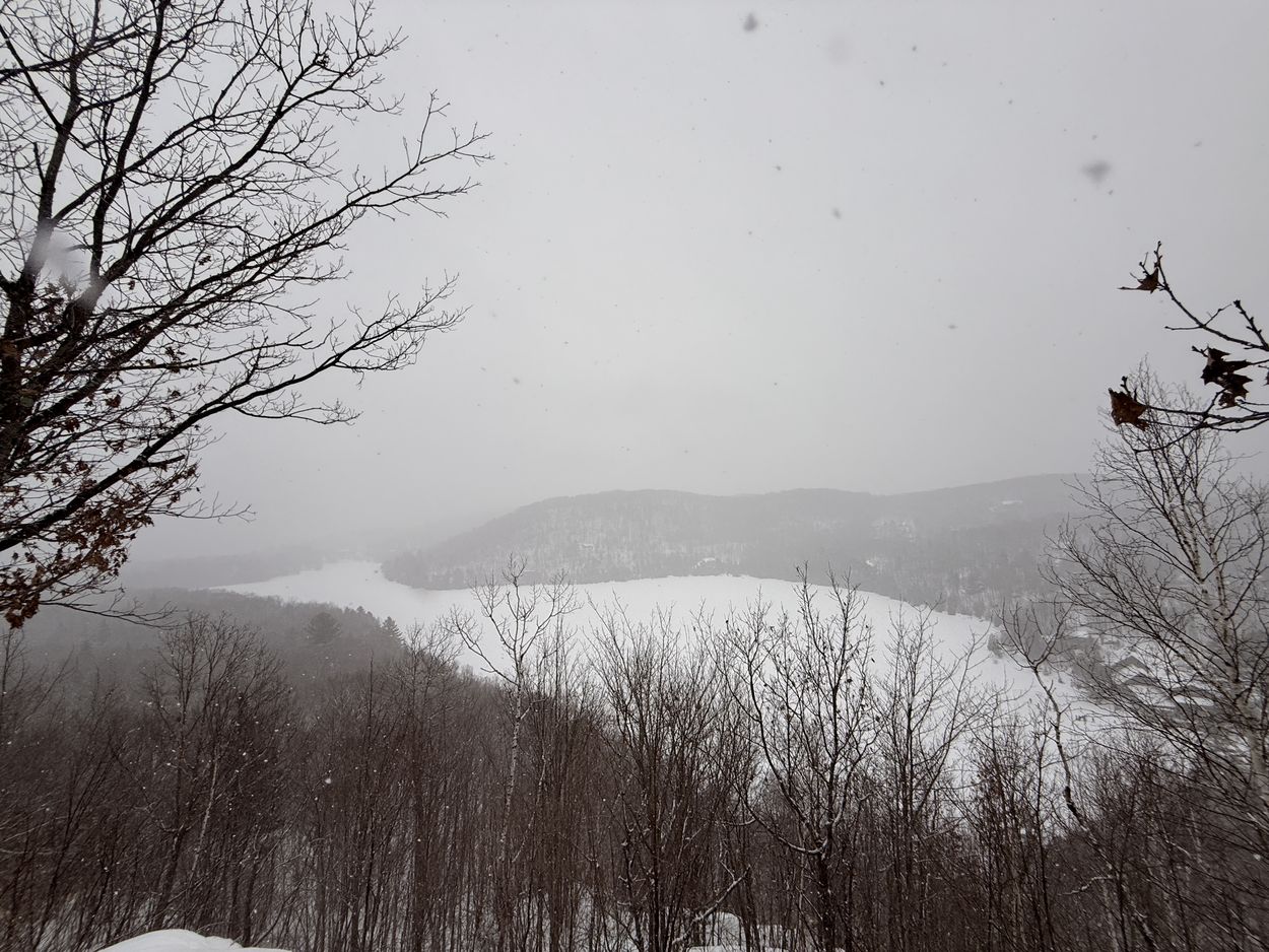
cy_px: 476
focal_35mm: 14
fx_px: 513
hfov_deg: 102.1
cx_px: 634
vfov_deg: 85.7
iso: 50
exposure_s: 1/2717
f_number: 2.2
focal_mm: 2.22
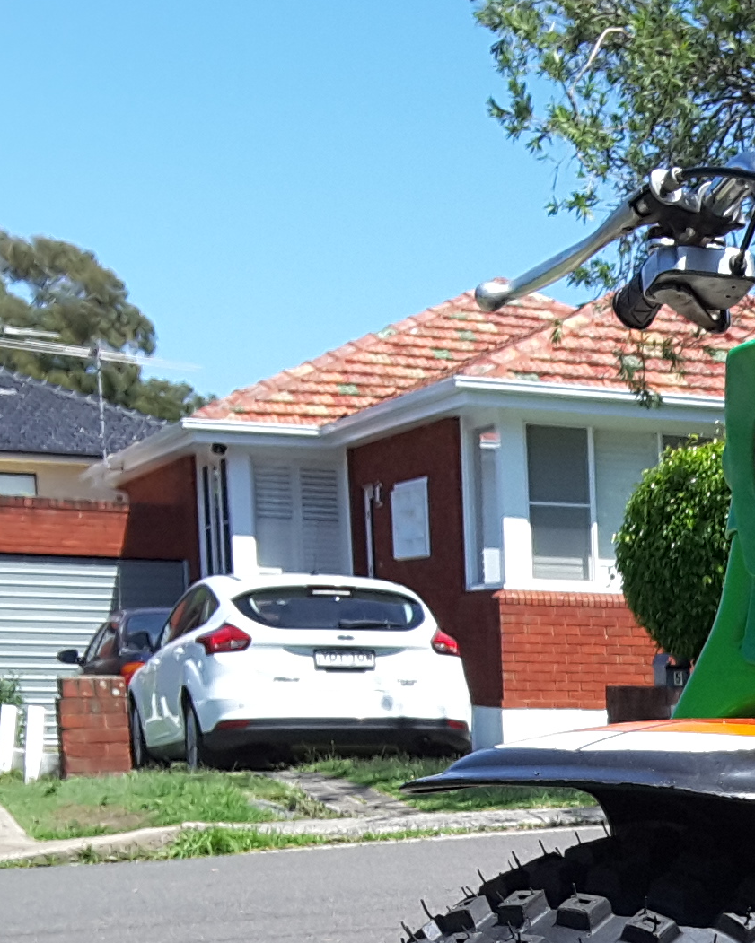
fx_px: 2625
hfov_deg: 14.8
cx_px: 1241
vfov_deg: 19.5
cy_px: 1027
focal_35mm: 94
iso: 40
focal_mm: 2.9
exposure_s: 1/864
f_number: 1.9
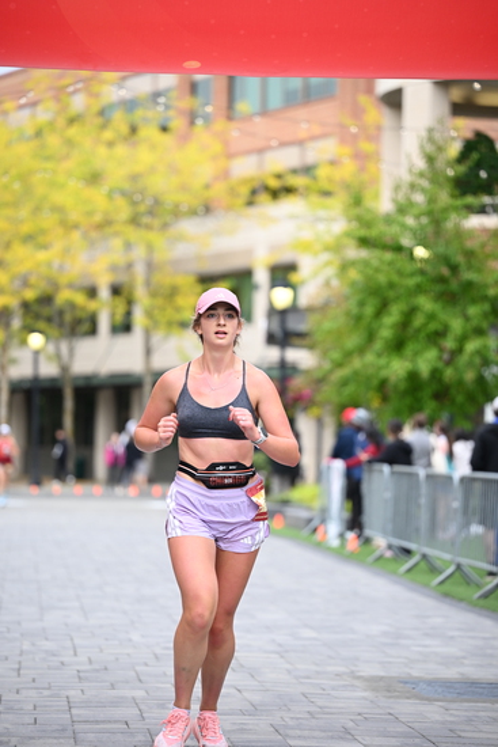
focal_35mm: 125
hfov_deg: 11.0
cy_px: 374
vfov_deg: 16.4
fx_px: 2592
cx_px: 249
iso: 1000
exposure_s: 1/2000
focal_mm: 125
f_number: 2.8
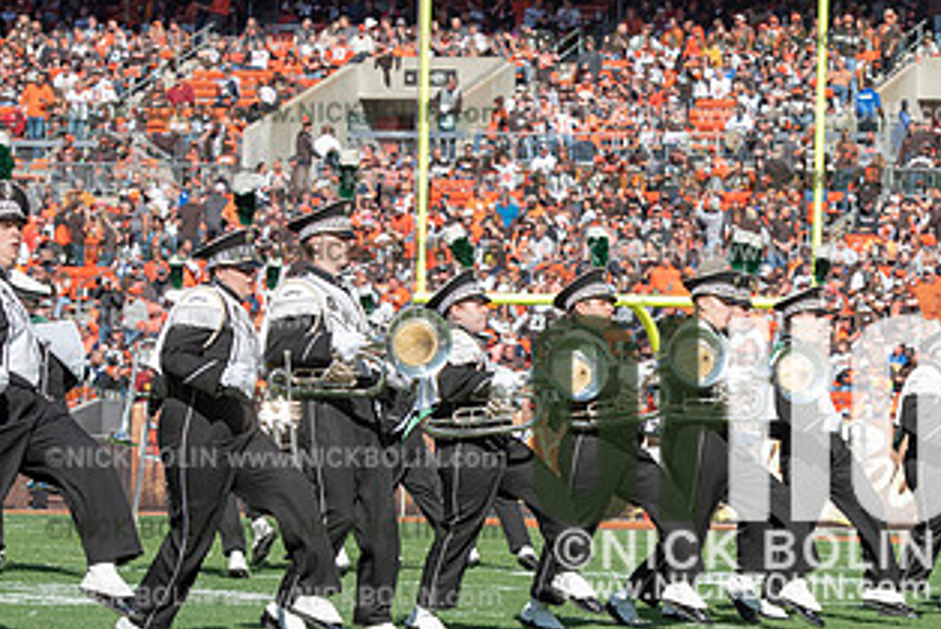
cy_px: 460
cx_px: 743
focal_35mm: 181
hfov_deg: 11.3
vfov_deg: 7.6
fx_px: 4735
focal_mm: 98
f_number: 5
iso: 400
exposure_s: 1/2000
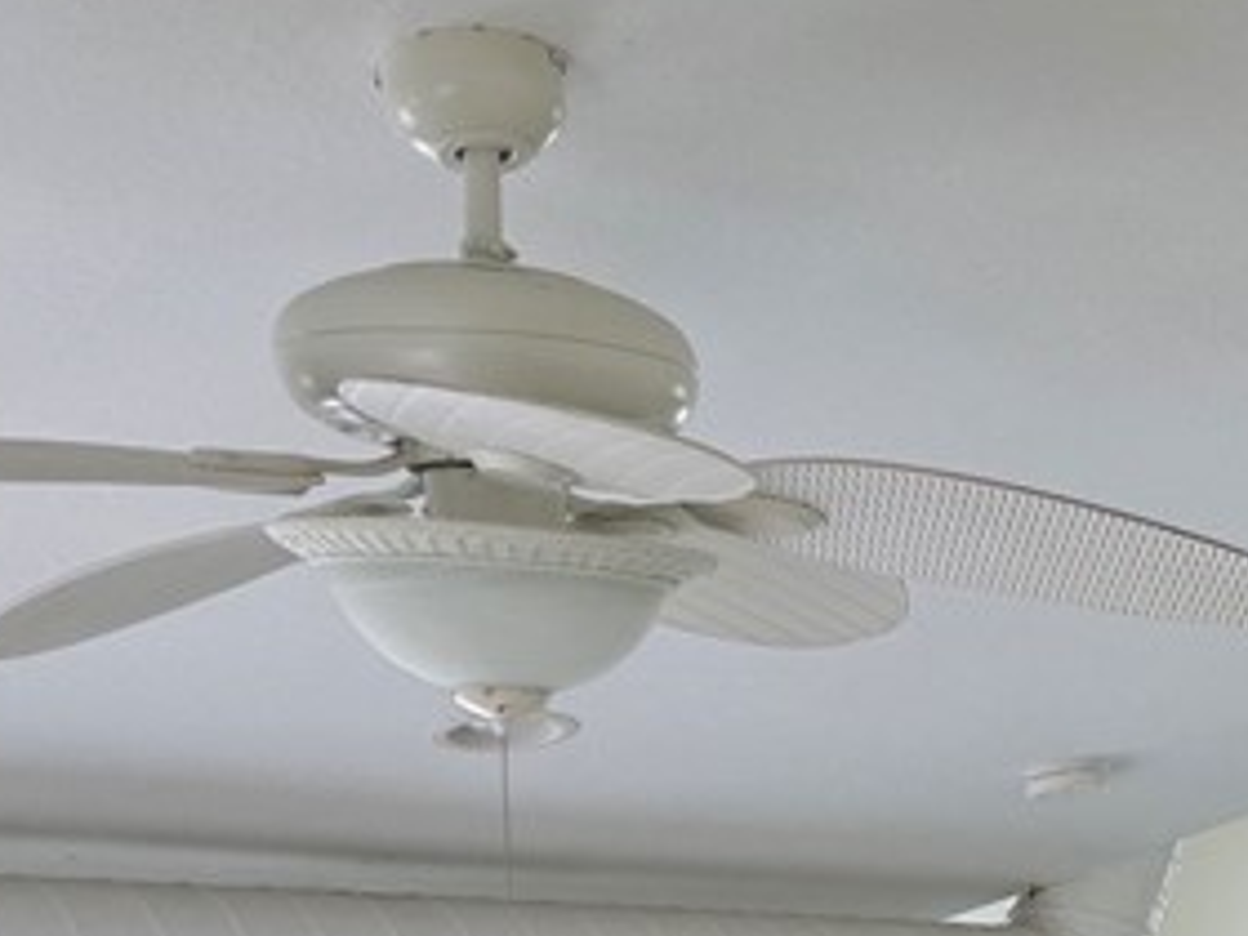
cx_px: 1502
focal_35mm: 84
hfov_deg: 21.6
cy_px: 1507
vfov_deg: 15.8
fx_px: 3028
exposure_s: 1/120
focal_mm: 6.3
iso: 1600
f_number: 1.7
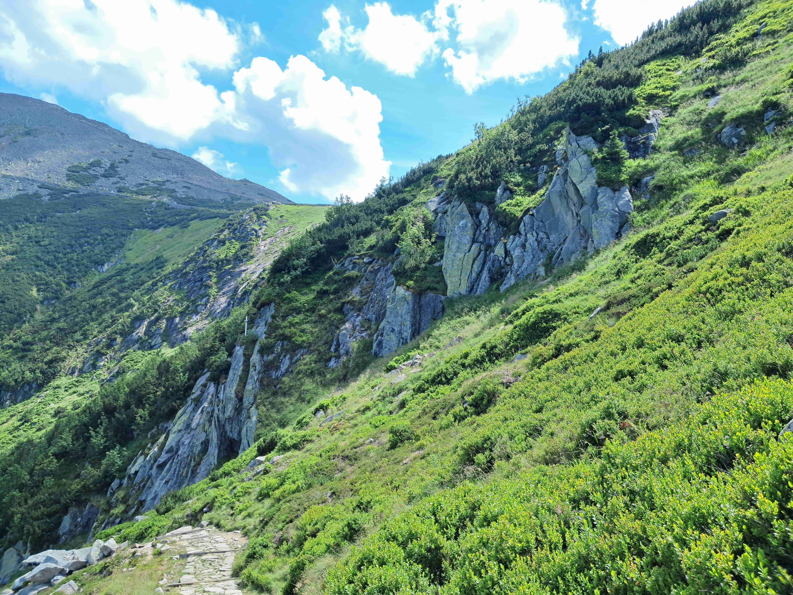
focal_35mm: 27
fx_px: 619
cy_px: 298
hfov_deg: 65.3
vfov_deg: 51.4
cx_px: 396
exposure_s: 1/488
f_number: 1.8
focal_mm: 4
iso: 50
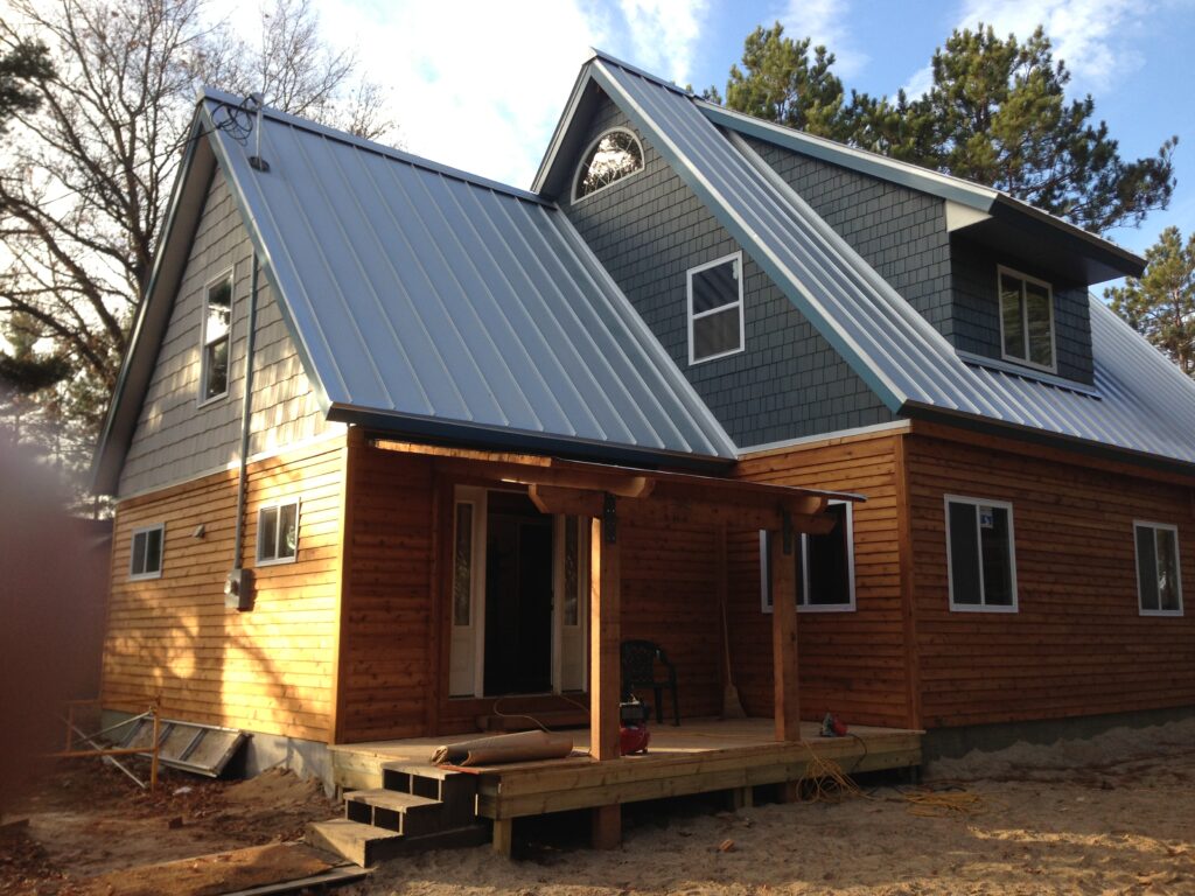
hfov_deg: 55.4
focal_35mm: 33
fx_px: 1139
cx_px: 598
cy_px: 448
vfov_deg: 42.9
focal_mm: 4.13
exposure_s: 1/278
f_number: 2.4
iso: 50
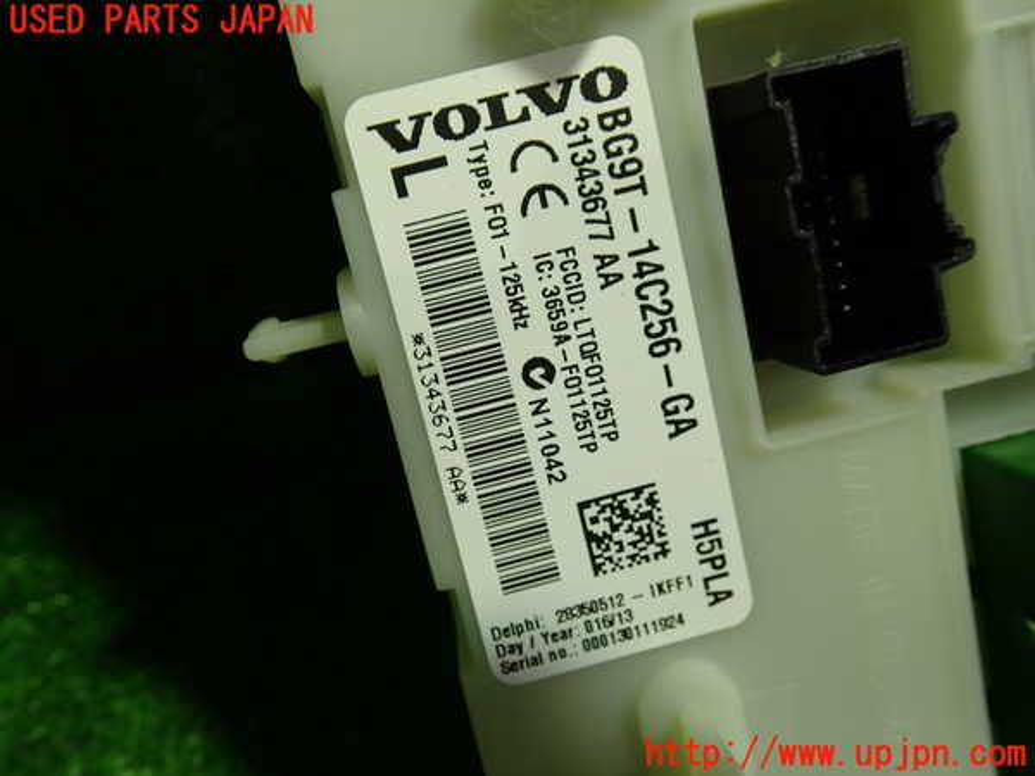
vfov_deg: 46.8
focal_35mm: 30
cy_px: 388
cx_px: 518
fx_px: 897
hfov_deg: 60.0
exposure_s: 1/60
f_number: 2.3
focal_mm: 5.4
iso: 200
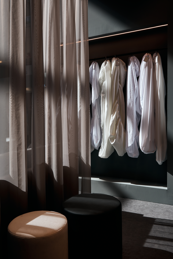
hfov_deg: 41.1
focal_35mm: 32
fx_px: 231
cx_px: 86
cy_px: 130
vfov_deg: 58.7
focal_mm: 32
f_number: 16
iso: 400
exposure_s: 1/100
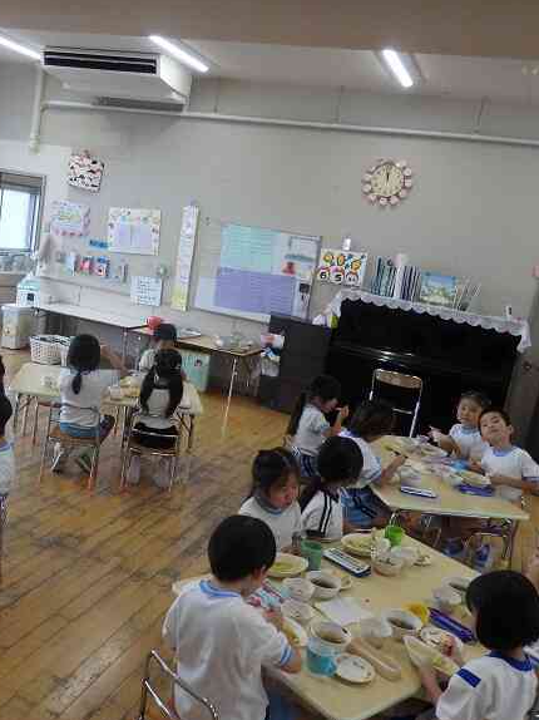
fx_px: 706
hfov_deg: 41.3
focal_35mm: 34
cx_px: 188
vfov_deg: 54.0
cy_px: 362
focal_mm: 4.5
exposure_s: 1/30
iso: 400
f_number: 3
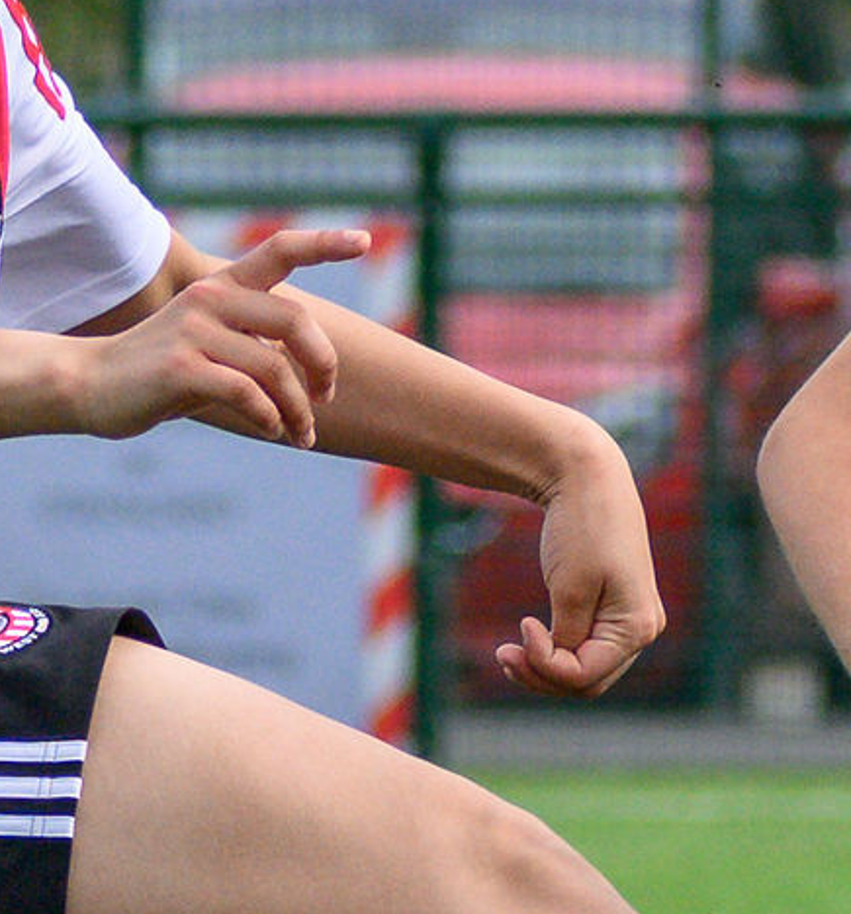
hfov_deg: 1.2
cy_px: 87
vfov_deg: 1.3
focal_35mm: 1377
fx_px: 39733
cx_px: -199
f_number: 4.5
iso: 450
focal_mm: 125
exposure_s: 1/1600
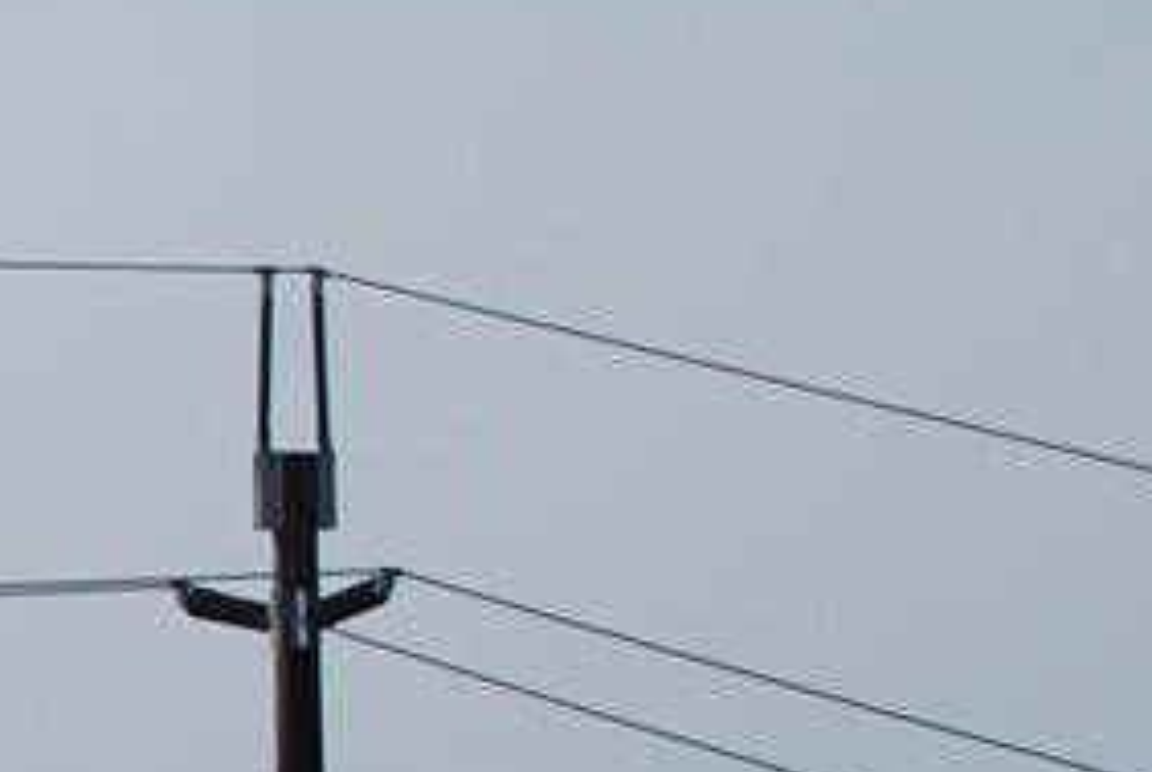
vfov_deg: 4.5
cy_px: 1084
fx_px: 9807
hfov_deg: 6.4
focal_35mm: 306
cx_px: -1714
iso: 100
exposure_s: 1/400
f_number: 10
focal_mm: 34
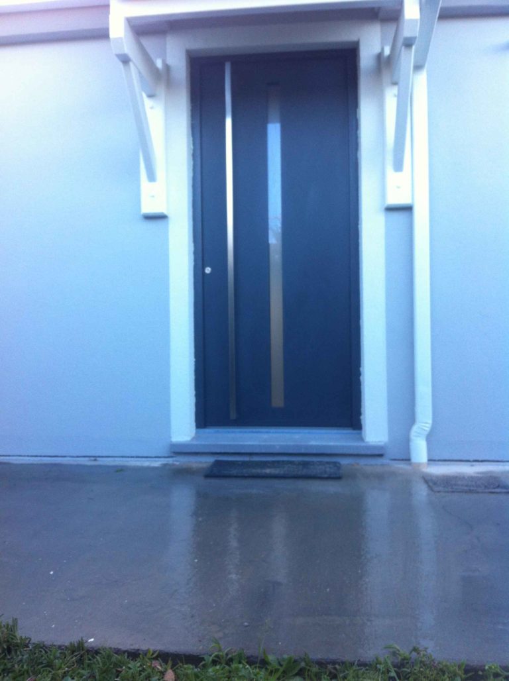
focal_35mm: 35
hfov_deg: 40.6
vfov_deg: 52.7
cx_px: 254
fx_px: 688
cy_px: 340
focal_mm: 3.85
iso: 80
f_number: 2.8
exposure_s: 1/60
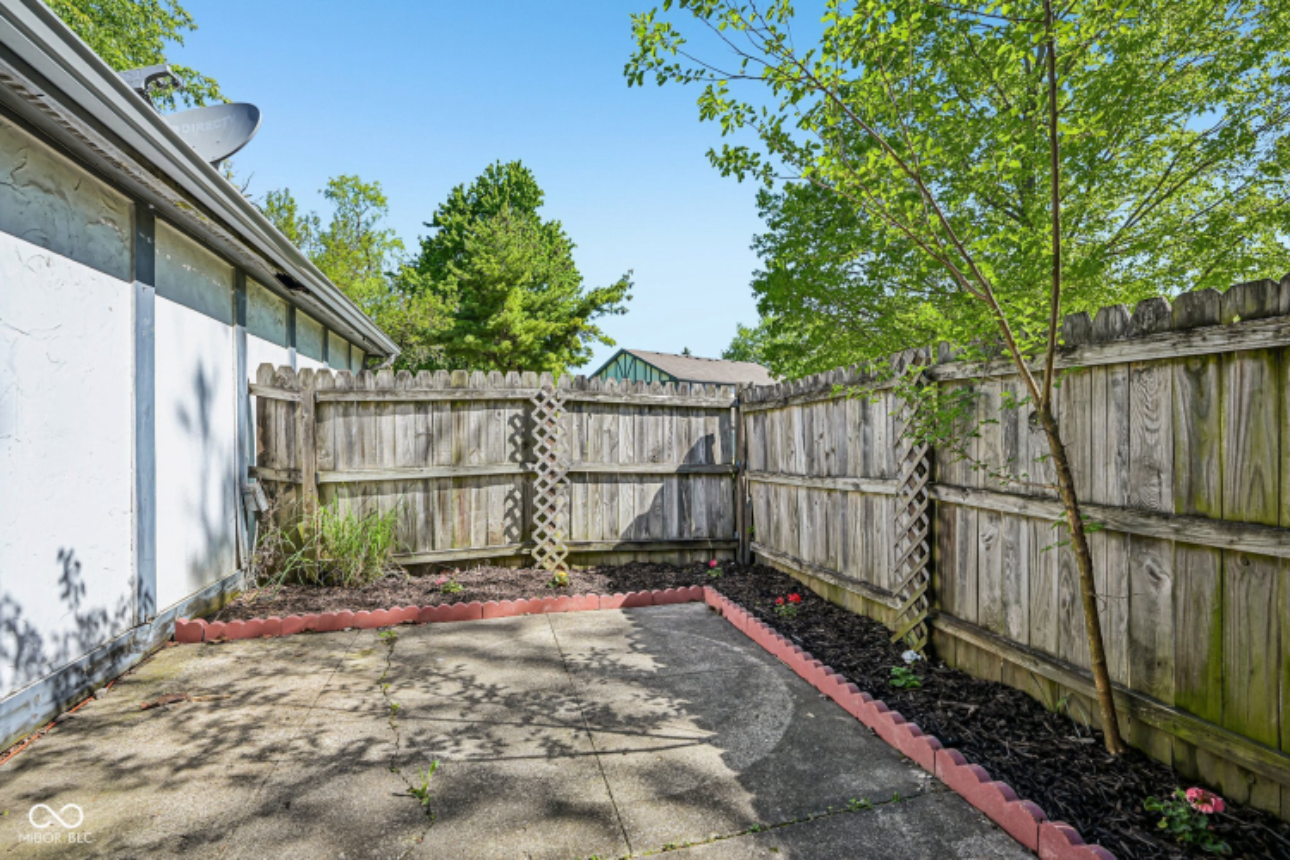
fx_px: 573
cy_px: 430
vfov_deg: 73.7
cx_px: 645
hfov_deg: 96.7
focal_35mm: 16
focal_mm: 16
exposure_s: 1/160
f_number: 7.1
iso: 100
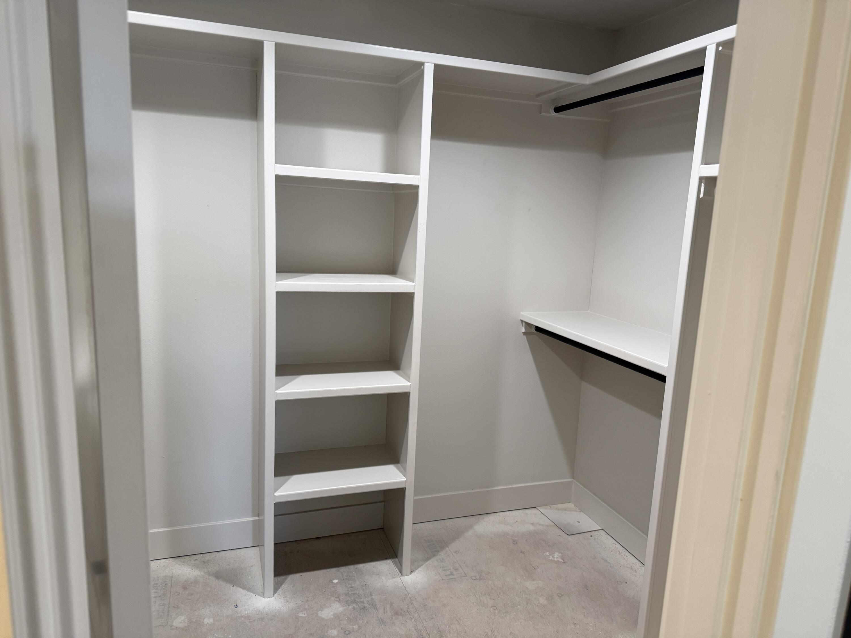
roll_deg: -2.5
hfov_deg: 71.6
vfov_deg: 56.8
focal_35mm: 24
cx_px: 426
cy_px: 319
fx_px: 590
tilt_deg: -9.5
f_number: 1.78
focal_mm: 6.76
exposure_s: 1/120
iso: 200
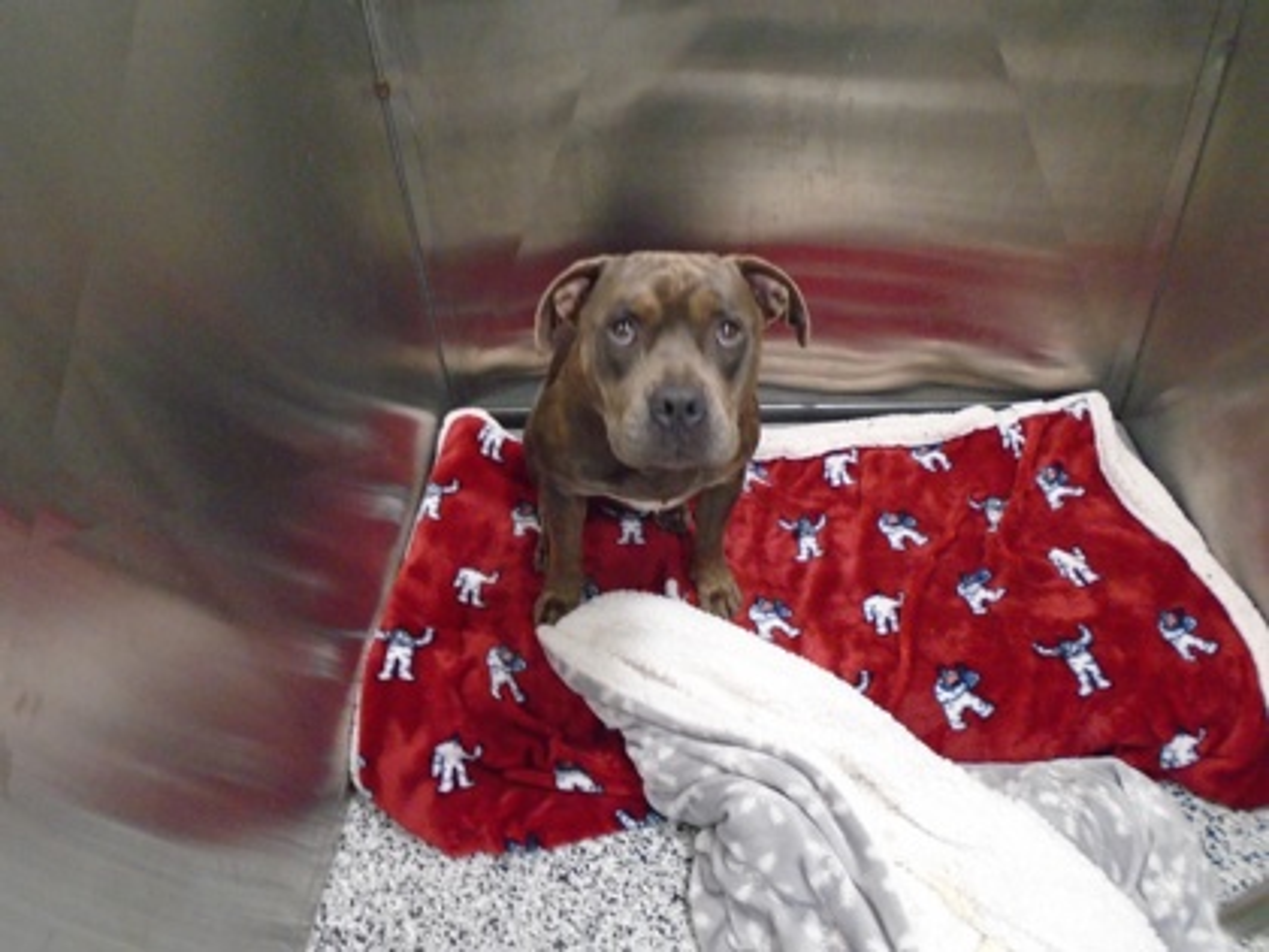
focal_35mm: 26
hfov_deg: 67.3
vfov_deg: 53.1
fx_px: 953
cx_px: 634
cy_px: 476
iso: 800
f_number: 3.2
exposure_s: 1/13
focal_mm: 4.6
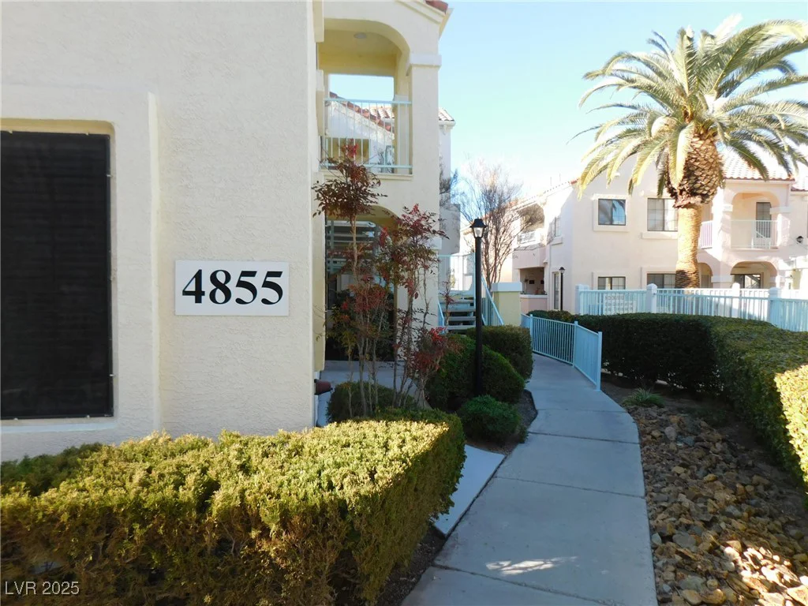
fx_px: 537
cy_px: 303
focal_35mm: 23
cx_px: 404
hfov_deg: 73.9
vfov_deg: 58.9
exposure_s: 1/400
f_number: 3
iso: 125
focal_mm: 4
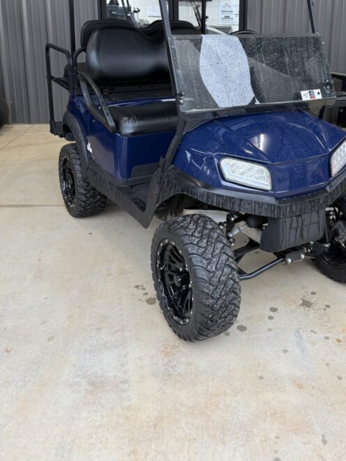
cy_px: 135
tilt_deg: -8.6
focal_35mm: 37
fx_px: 493
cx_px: 223
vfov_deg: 48.8
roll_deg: -1.9
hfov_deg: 38.3
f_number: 1.78
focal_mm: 6.76
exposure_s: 1/60
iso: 125
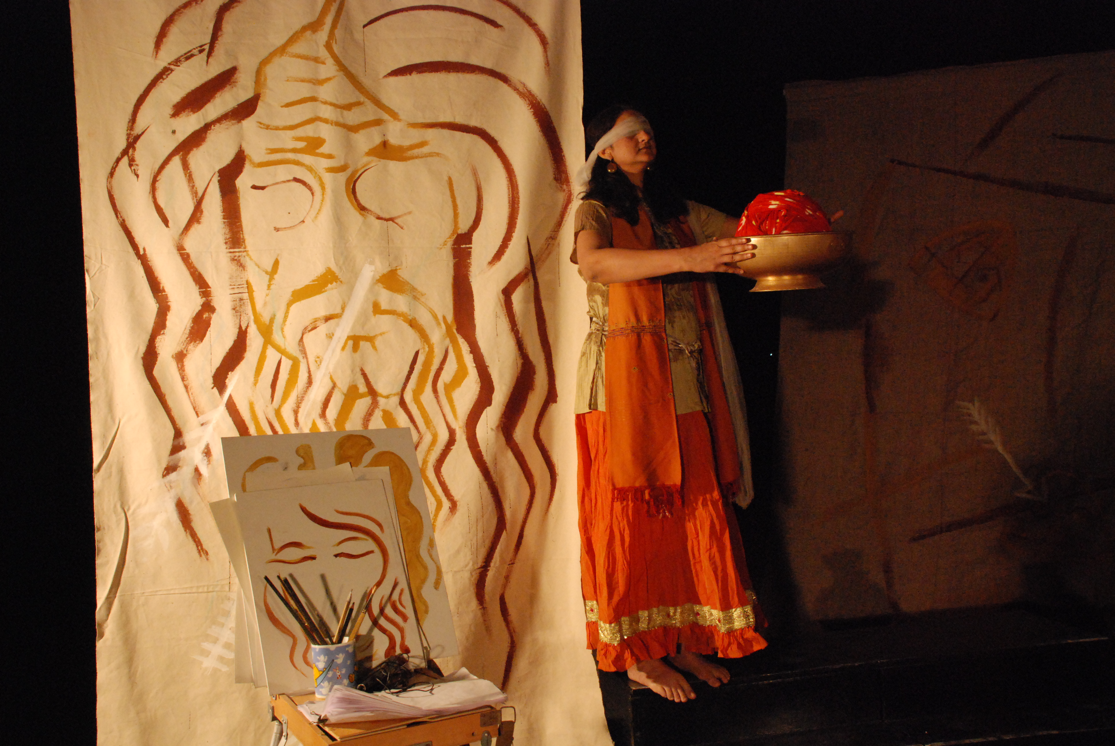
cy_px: 373
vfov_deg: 37.0
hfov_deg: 53.1
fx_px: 1116
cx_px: 558
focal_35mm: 36
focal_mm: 24
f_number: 8
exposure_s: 1/60
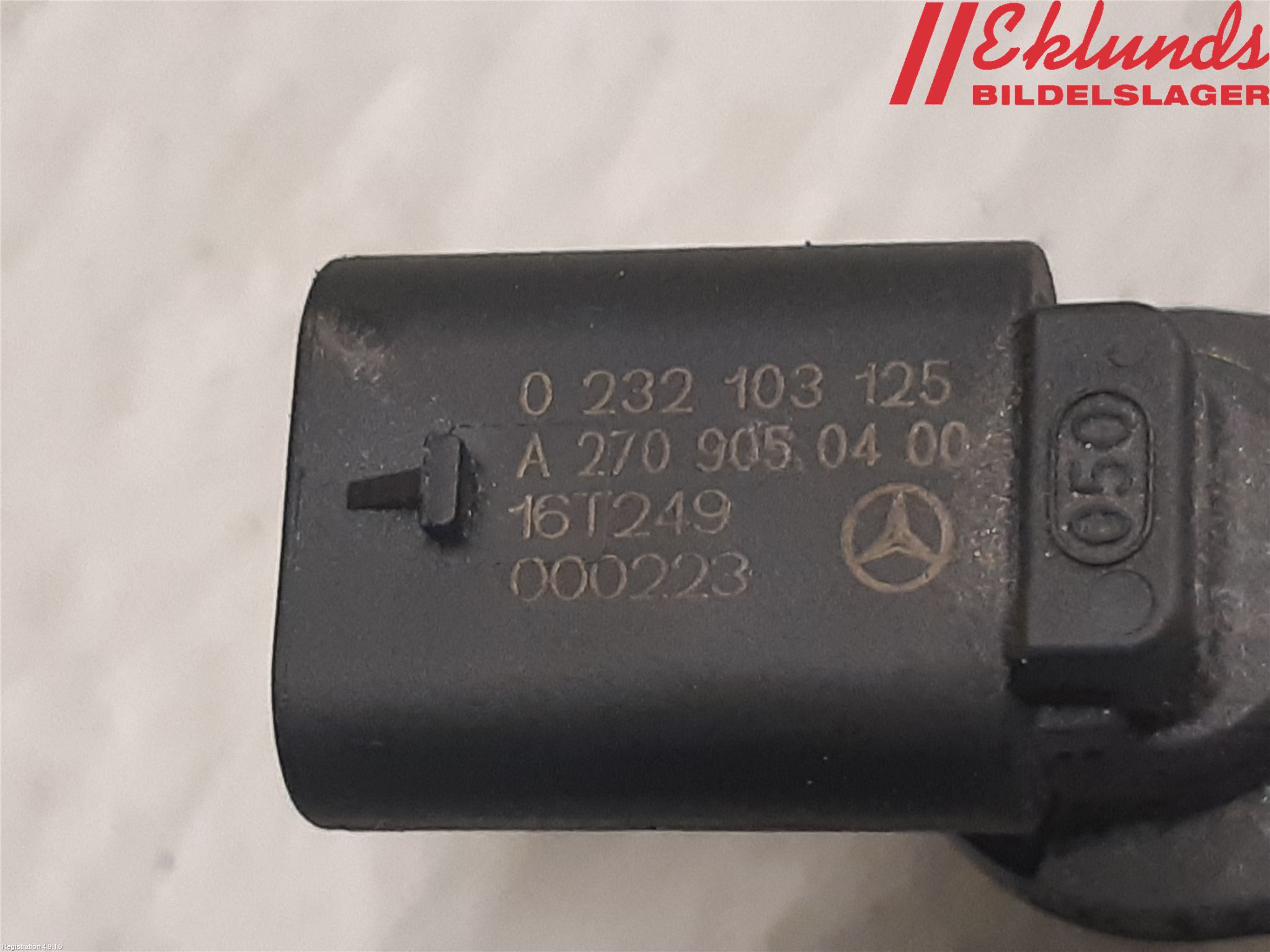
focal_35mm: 26
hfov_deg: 67.3
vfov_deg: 53.1
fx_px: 954
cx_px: 635
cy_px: 476
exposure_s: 1/50
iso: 160
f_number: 1.7
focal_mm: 3.93
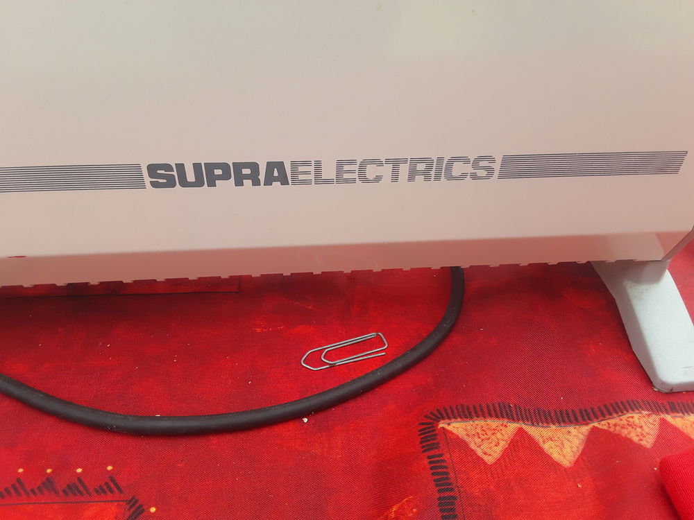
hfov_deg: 65.3
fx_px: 541
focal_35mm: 27
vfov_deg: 51.4
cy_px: 260
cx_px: 347
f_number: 1.9
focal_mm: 2.91
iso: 40
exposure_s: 1/113
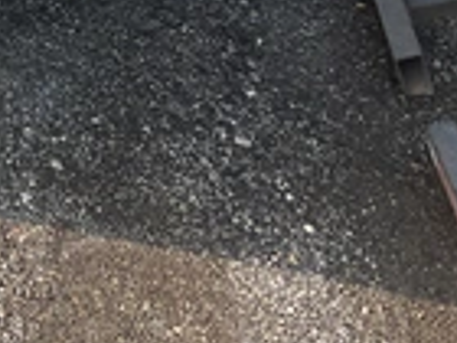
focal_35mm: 83
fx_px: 1096
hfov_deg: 21.8
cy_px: -29
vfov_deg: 17.2
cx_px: -91
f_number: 1.8
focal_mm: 3
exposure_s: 1/469
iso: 25
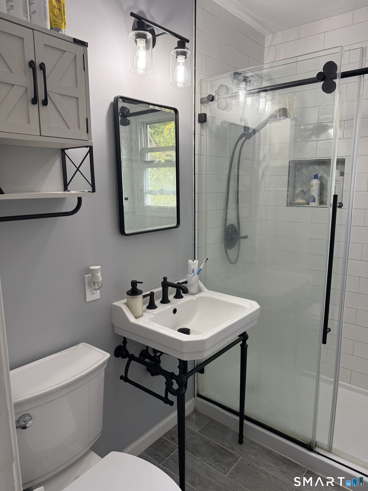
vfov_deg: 71.6
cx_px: 184
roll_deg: +0.1
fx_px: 340
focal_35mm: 24
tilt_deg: -9.5
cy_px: 246
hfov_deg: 56.8
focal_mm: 6.76
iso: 125
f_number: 1.78
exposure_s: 1/240
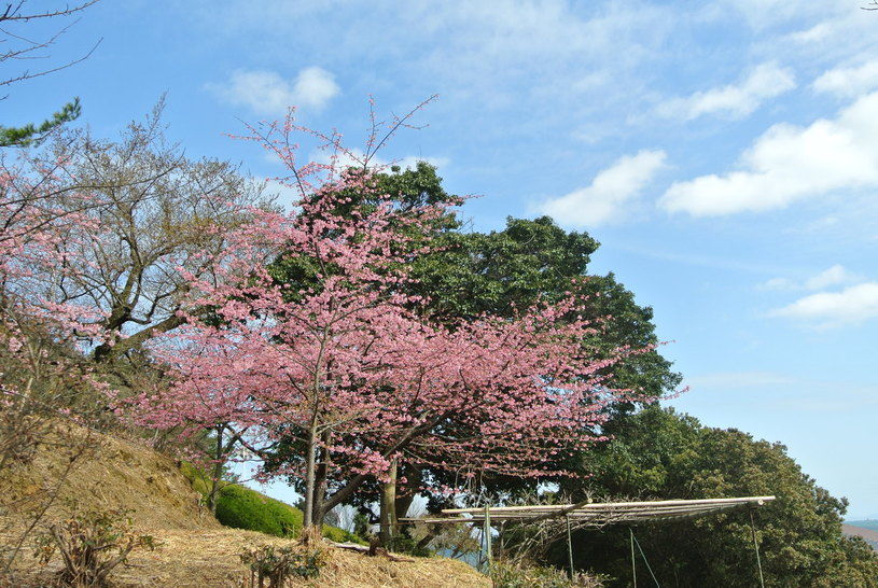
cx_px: 439
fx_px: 977
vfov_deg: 33.5
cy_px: 294
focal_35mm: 40
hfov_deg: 48.4
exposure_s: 1/500
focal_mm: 15.1
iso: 100
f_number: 4.5
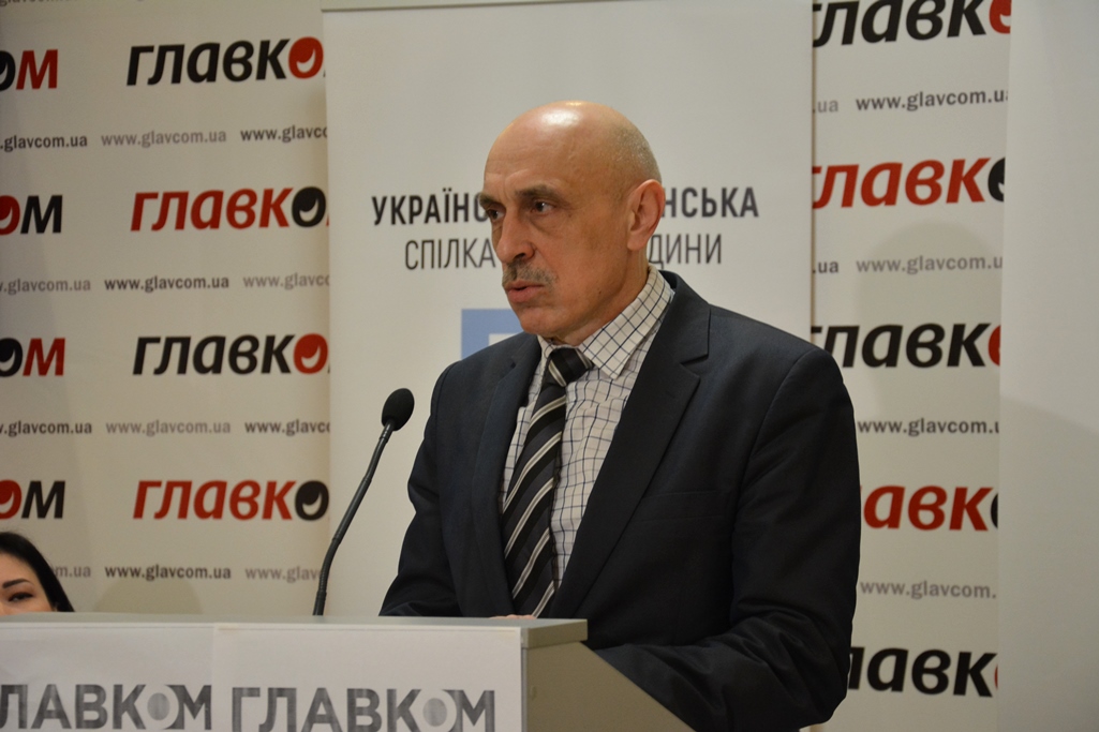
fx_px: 3205
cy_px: 366
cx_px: 550
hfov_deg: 19.5
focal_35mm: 105
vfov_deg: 13.0
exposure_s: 1/30
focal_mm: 70
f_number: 5.3
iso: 1600
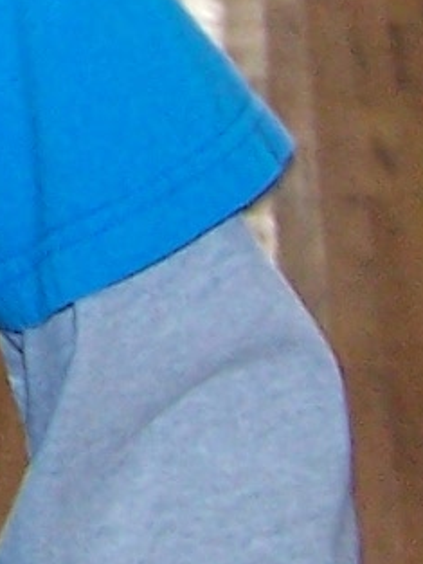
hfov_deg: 4.5
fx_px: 5096
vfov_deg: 6.2
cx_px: -932
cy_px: -575
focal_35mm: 313
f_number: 2.8
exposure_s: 1/60
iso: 140
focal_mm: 6.3
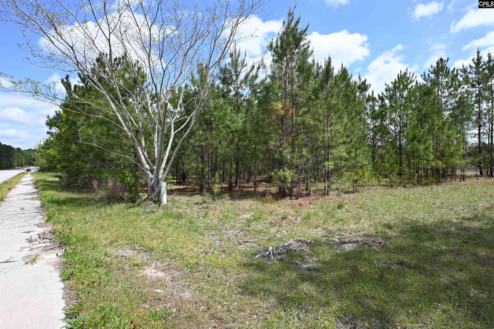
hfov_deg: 87.7
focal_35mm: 19
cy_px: 164
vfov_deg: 65.2
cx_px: 247
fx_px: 257
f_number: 6.3
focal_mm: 12.5
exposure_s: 1/320
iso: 100
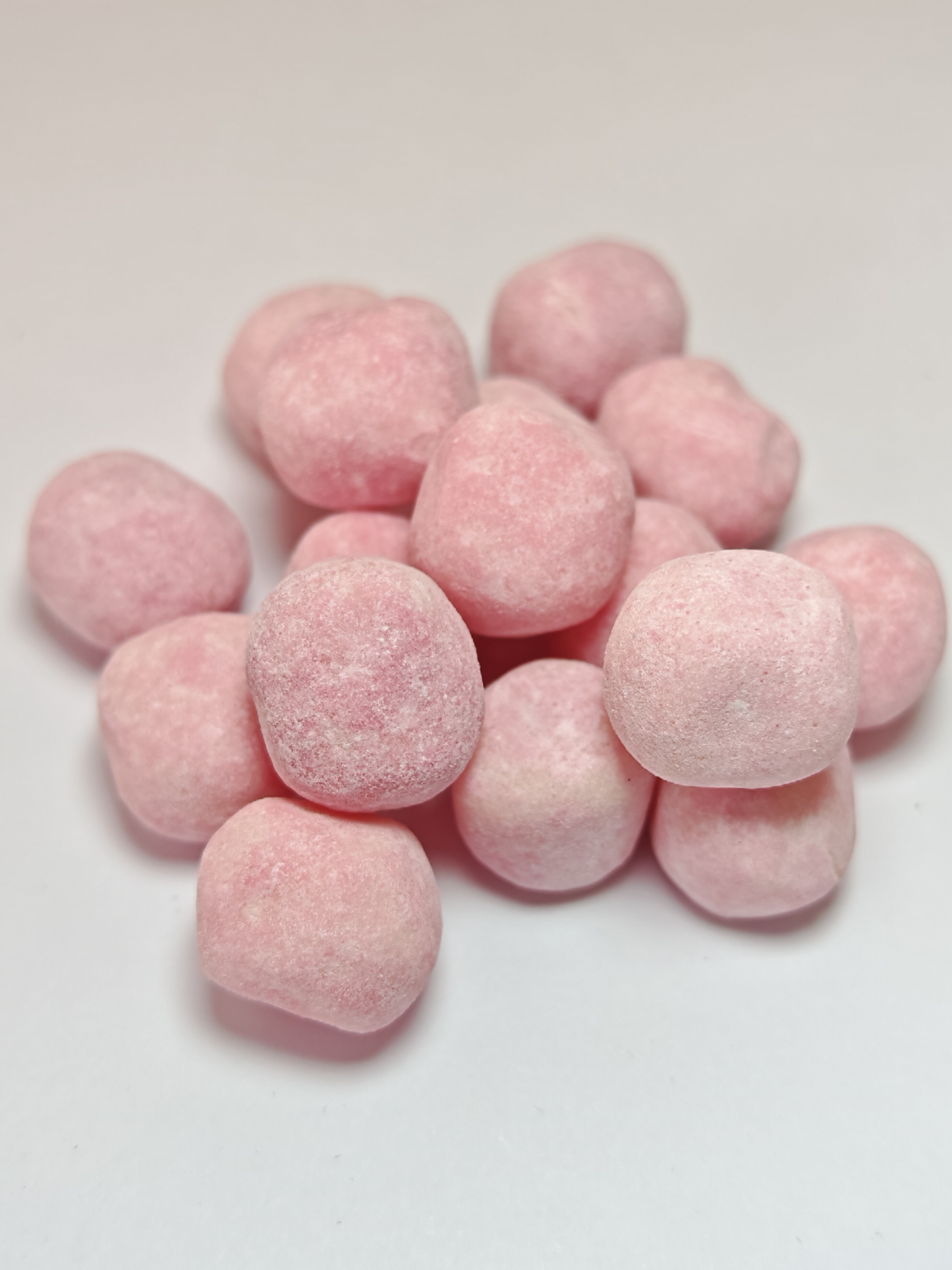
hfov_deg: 38.7
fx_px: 1357
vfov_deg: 50.1
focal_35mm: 37
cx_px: 476
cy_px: 635
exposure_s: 1/290
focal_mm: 6.83
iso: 100
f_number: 2
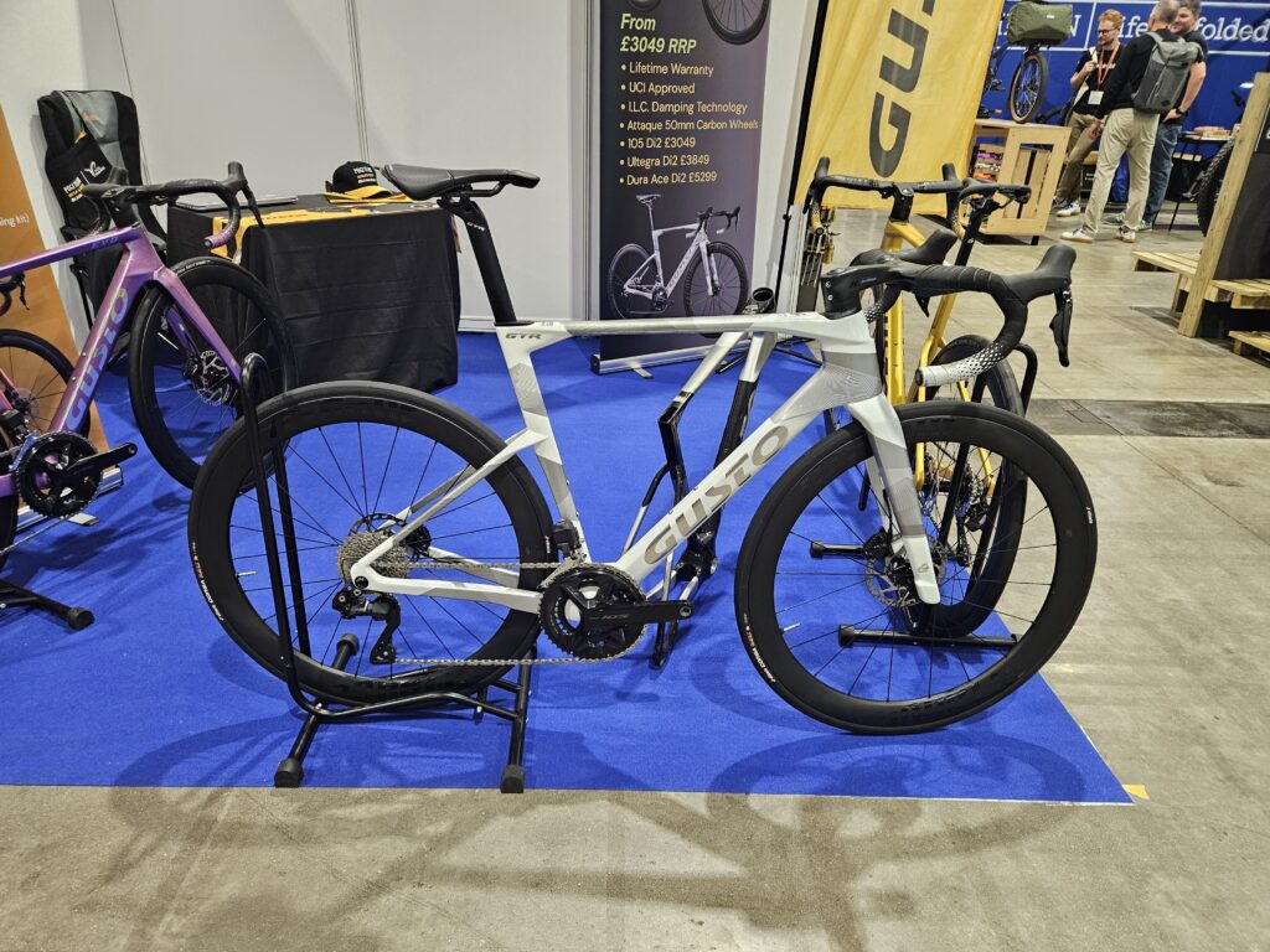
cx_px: 635
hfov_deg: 73.9
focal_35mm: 23
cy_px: 476
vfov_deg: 58.9
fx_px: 844
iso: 320
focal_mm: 5.4
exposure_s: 1/100
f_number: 1.8
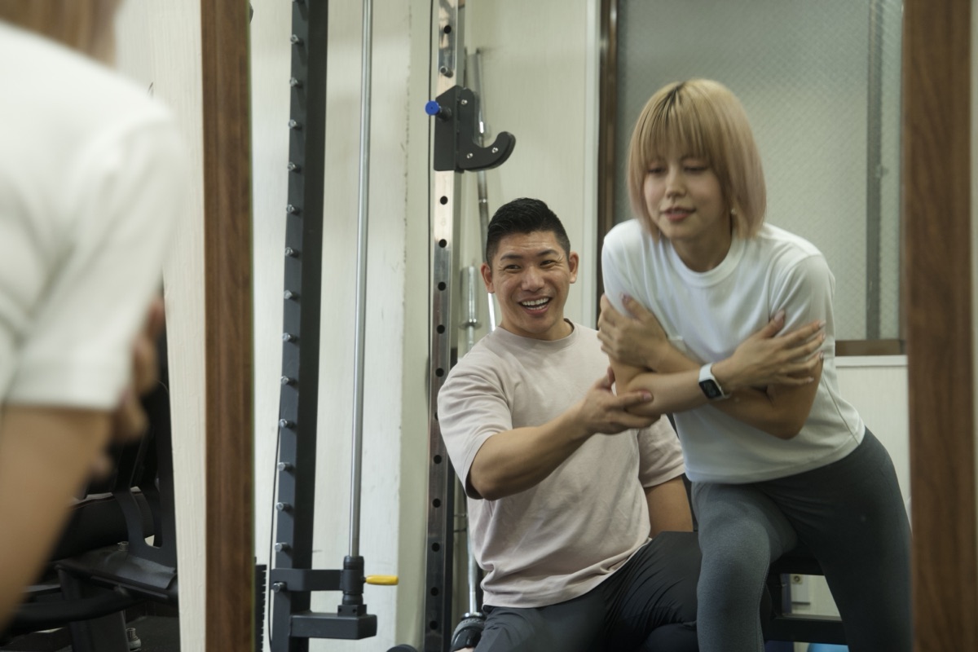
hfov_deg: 33.9
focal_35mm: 59
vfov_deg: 23.0
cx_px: 489
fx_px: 1603
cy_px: 326
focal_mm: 59
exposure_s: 1/80
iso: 1000
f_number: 4.5
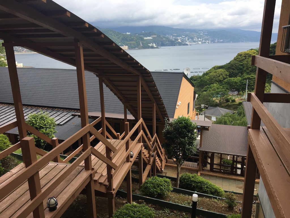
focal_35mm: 29
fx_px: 243
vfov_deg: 48.2
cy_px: 109
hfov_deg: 61.7
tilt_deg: -16.1
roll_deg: +1.3
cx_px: 145
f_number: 2.2
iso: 25
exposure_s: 1/686
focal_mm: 4.15
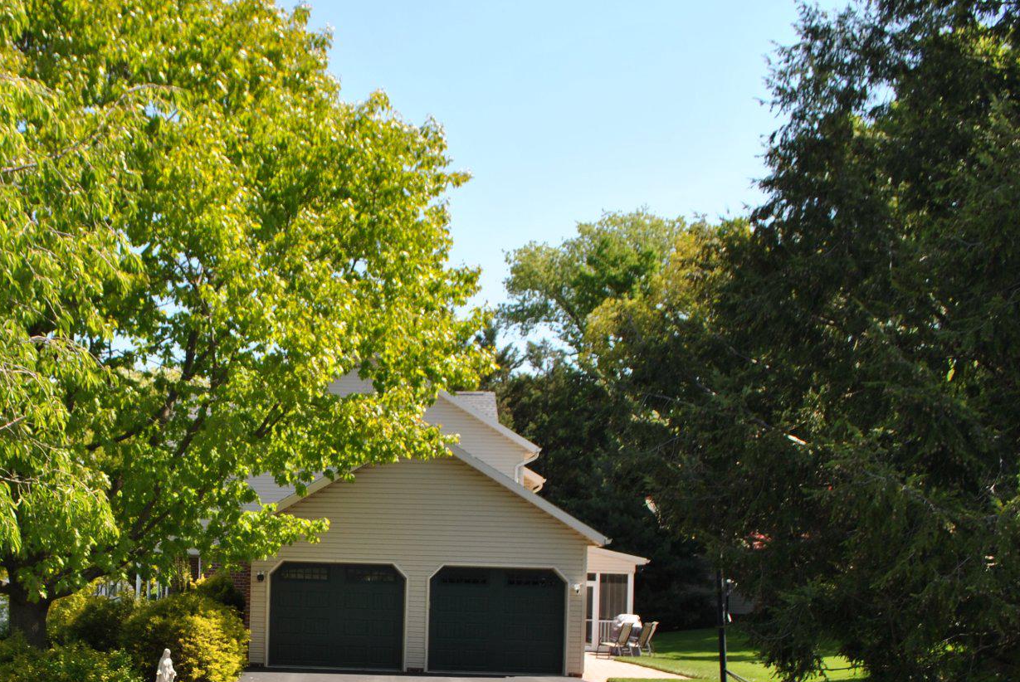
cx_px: 223
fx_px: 1276
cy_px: 528
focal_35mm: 45
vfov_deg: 29.4
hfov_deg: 41.9
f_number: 7.1
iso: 100
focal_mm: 18
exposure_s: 1/200
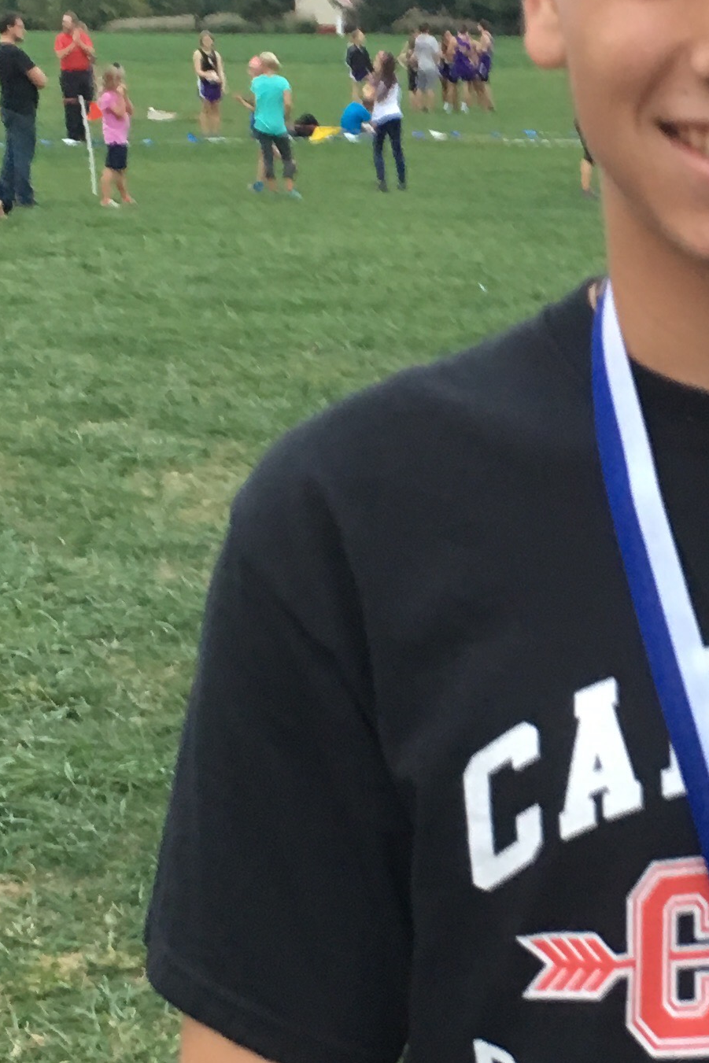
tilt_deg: -10.4
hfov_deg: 14.8
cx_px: 784
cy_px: 493
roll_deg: -1.2
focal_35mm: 90
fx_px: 2658
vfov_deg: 22.6
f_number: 2.2
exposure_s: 1/30
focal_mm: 4.15
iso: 100
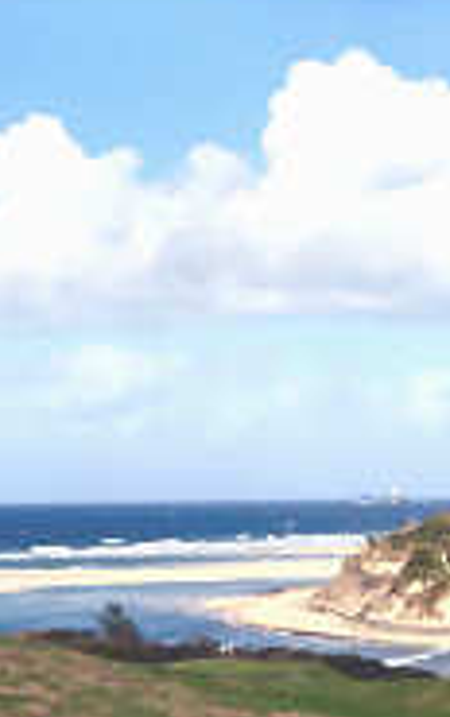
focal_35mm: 107
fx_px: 2095
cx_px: 299
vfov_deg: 19.4
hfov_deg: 12.2
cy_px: 453
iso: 100
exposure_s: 1/1000
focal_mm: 9
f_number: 4.1
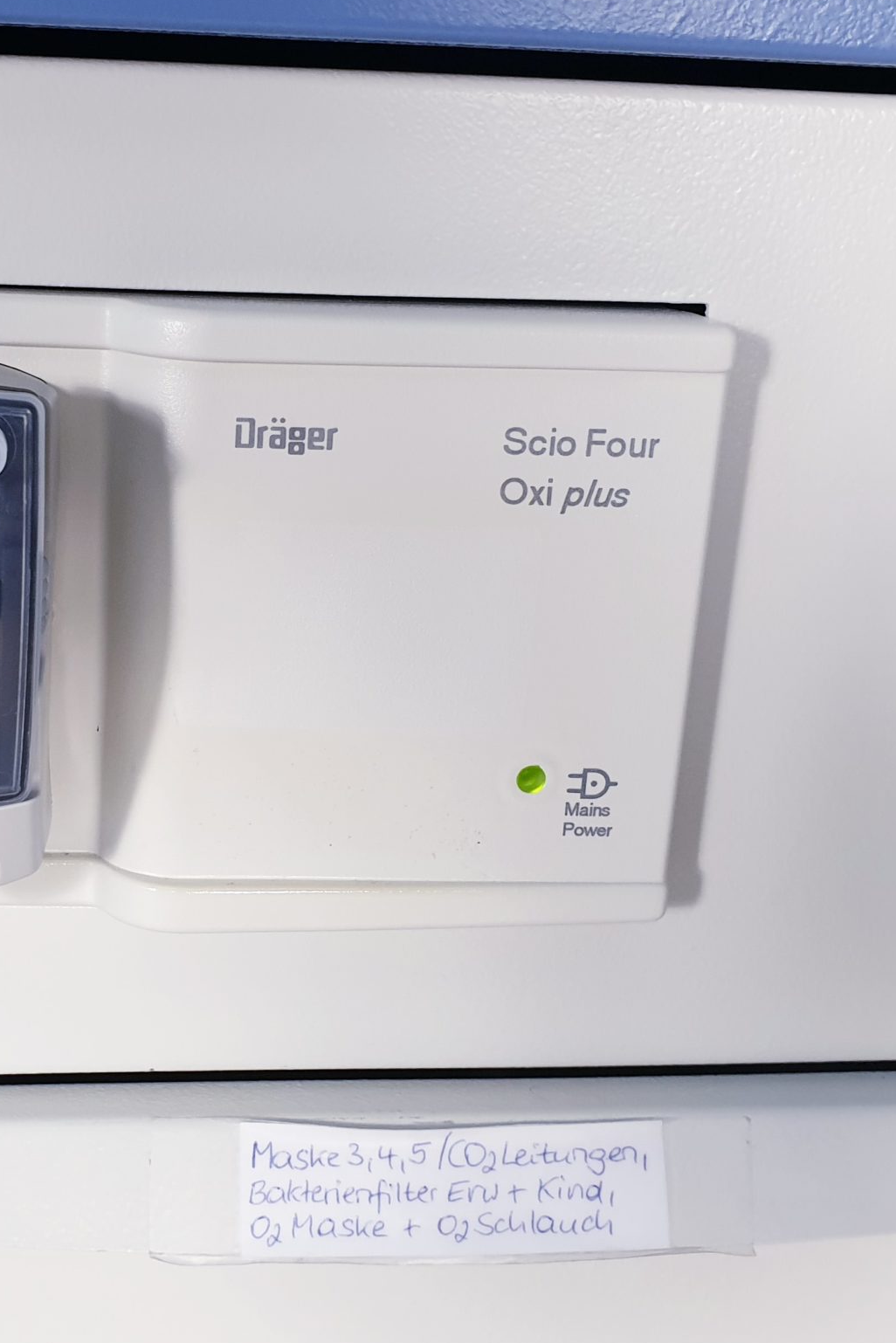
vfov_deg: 43.6
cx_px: 172
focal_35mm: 45
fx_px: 1679
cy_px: 644
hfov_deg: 29.2
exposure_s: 1/50
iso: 200
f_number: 2.4
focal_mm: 4.3
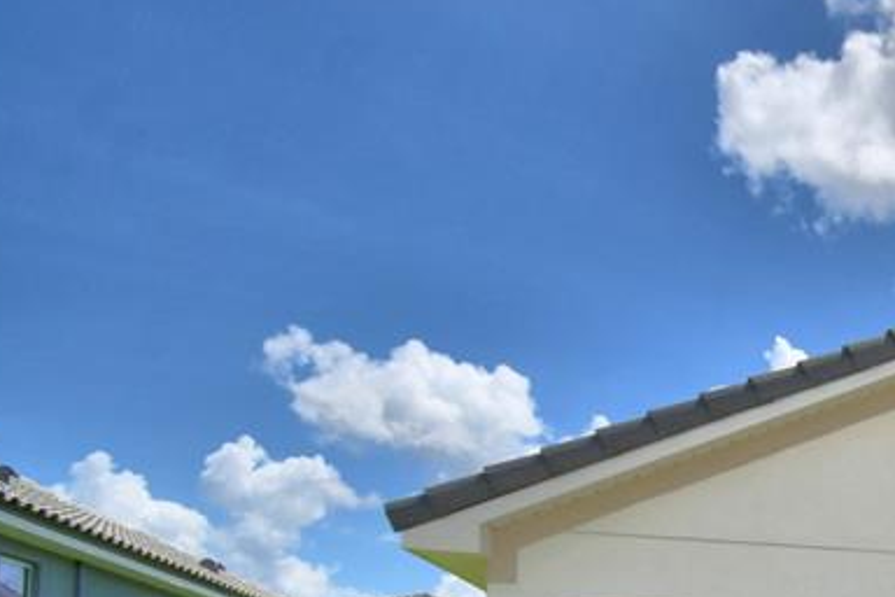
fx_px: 994
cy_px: 695
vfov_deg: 29.3
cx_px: 1158
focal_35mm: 40
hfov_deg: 34.5
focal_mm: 10
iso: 100
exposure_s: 1/2500
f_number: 4.5
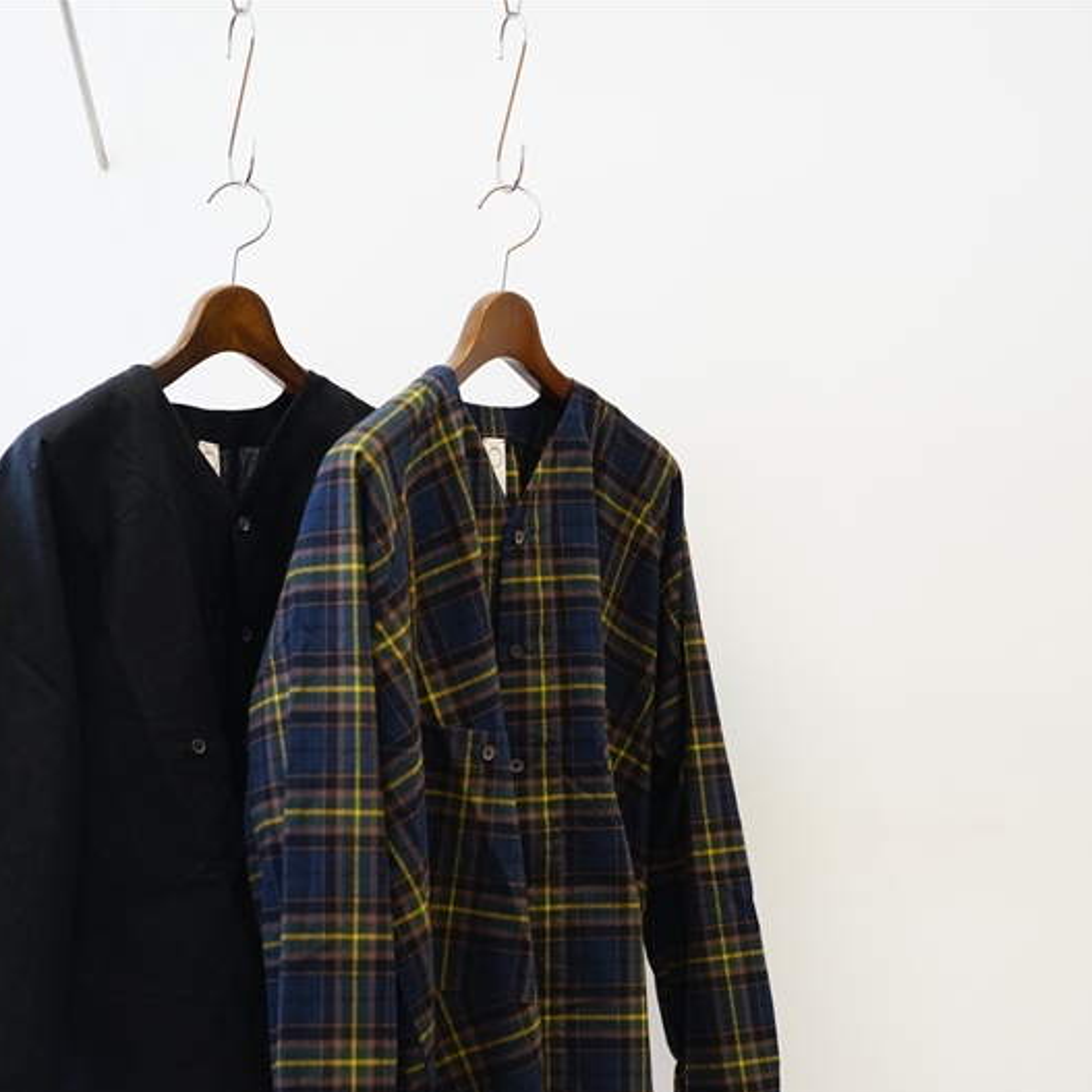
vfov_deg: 24.3
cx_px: 574
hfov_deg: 24.3
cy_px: 548
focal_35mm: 71
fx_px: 2534
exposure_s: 1/60
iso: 640
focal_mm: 55
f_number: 4
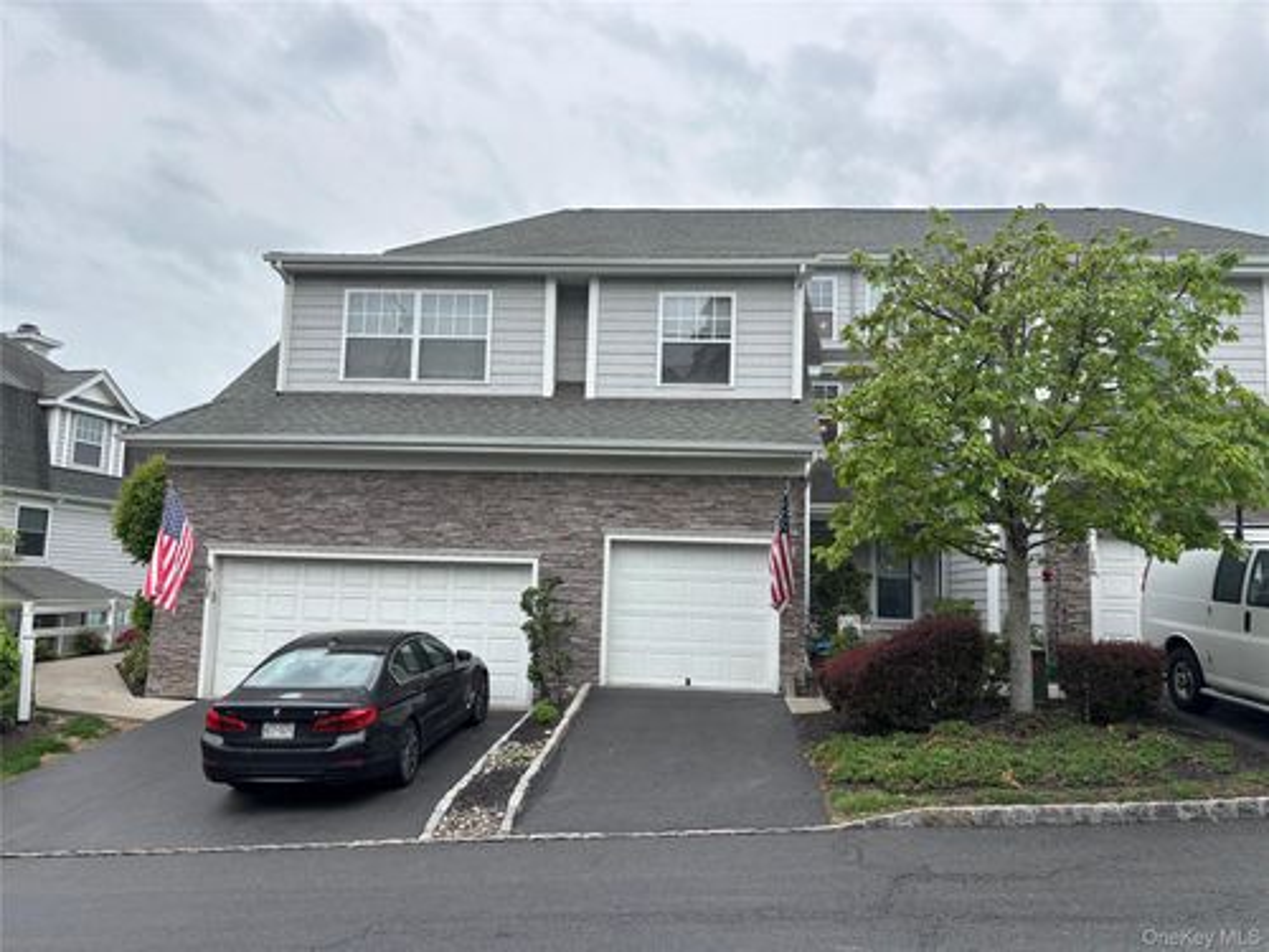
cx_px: 634
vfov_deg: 53.1
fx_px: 953
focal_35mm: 26
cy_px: 476
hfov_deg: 67.3
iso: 50
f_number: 1.6
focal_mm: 5.96
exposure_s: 1/988
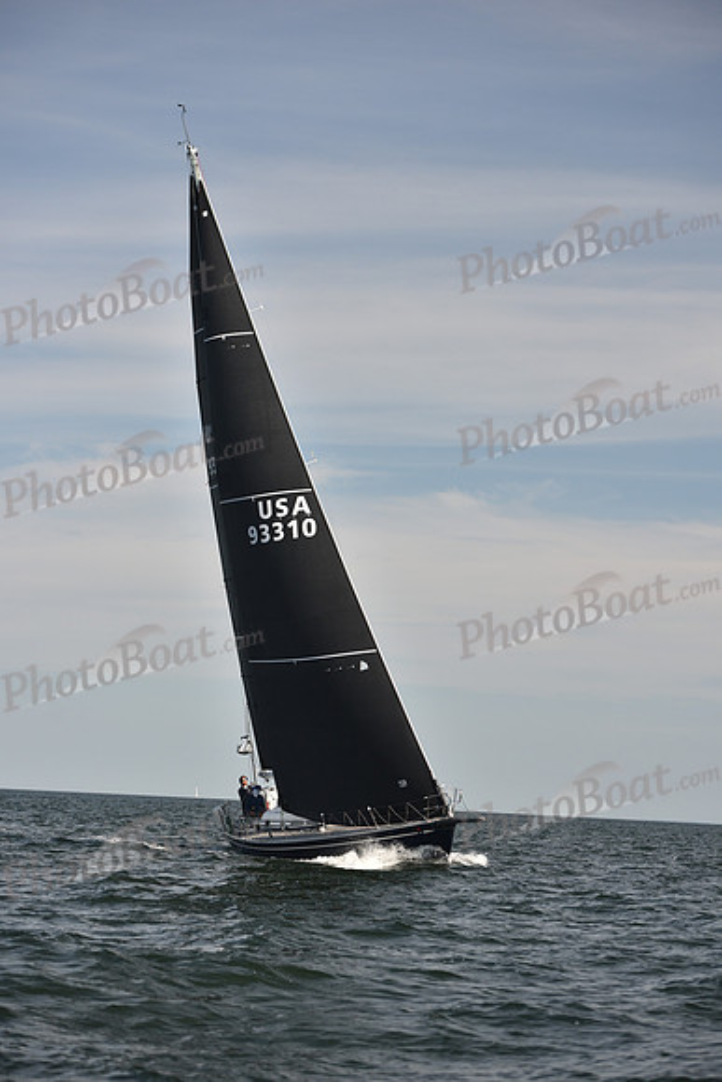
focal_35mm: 86
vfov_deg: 23.6
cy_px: 541
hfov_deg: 15.9
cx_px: 361
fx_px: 2585
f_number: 4
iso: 250
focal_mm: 86
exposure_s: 1/1250
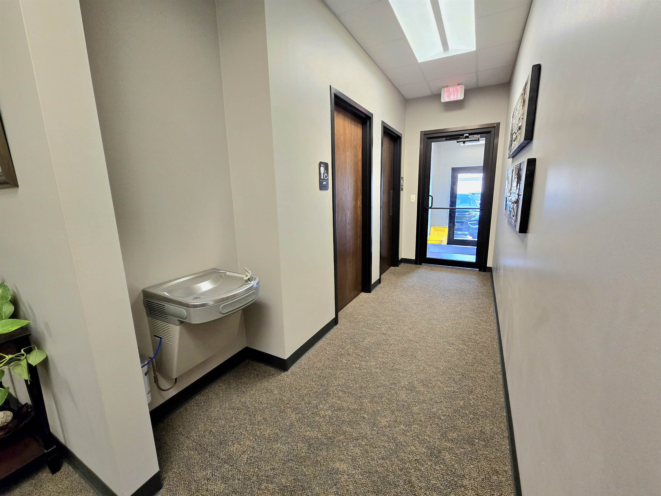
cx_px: 330
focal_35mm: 13
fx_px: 248
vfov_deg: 89.9
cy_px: 248
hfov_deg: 106.2
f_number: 2.2
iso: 160
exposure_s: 1/60.2
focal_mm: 2.2
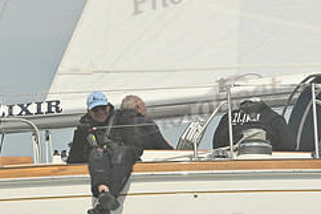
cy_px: 191
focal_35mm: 168
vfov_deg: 8.1
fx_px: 1497
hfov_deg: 12.2
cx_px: 62
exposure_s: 1/1250
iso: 320
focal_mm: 70
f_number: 14
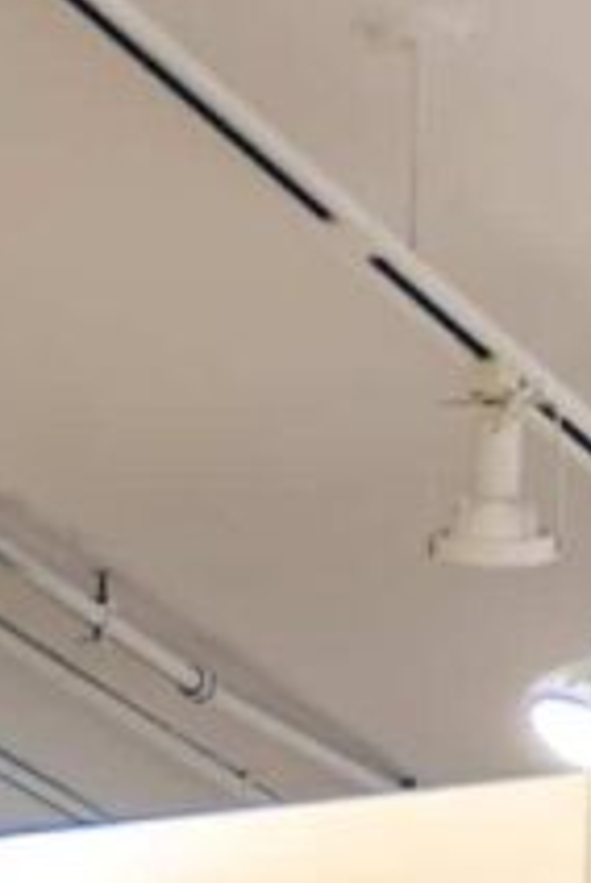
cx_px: -166
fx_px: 6406
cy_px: 2551
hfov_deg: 5.3
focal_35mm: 261
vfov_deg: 7.1
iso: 400
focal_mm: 37
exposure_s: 1/200
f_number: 2.8
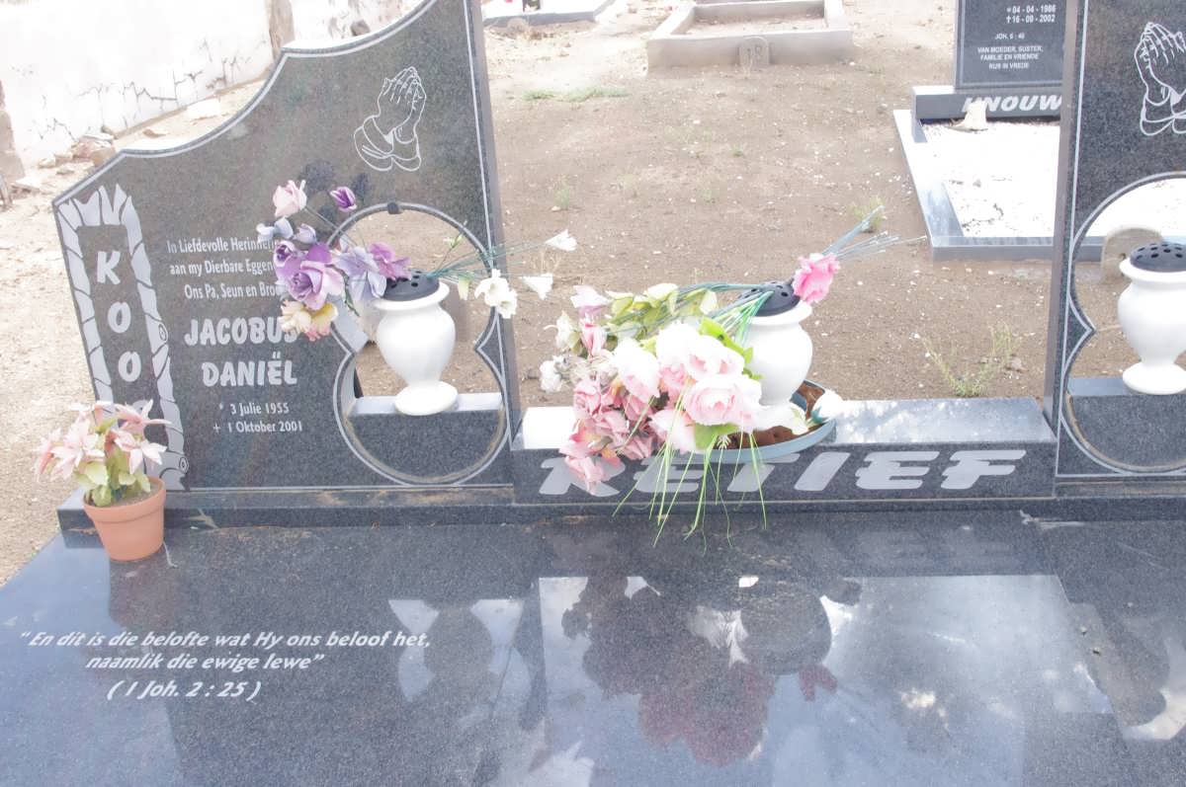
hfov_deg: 49.6
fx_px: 1283
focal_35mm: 39
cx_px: 593
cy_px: 394
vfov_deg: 34.1
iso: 800
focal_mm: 26.25
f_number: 11
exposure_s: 1/125
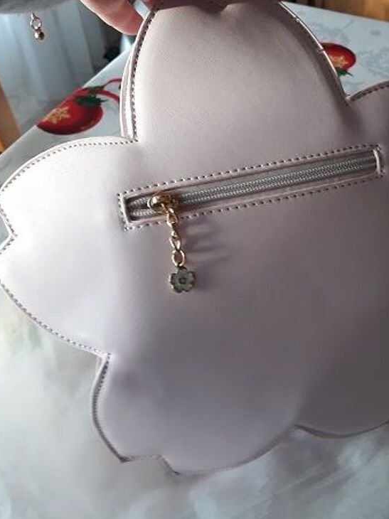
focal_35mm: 37
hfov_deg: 38.1
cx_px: 269
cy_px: 255
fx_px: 555
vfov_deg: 50.2
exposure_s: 1/50
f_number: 1.7
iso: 64
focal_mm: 3.71
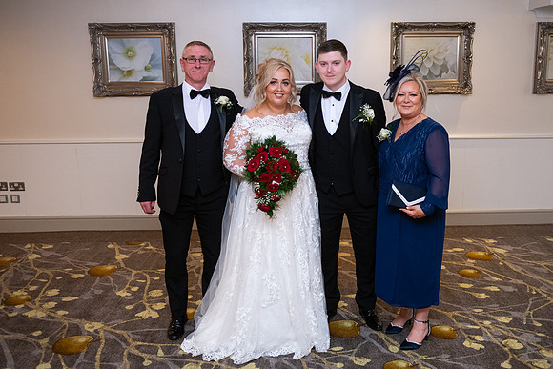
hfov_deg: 54.9
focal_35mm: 35
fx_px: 530
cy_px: 158
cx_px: 313
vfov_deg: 38.3
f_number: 3.5
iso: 1000
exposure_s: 1/160
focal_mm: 29
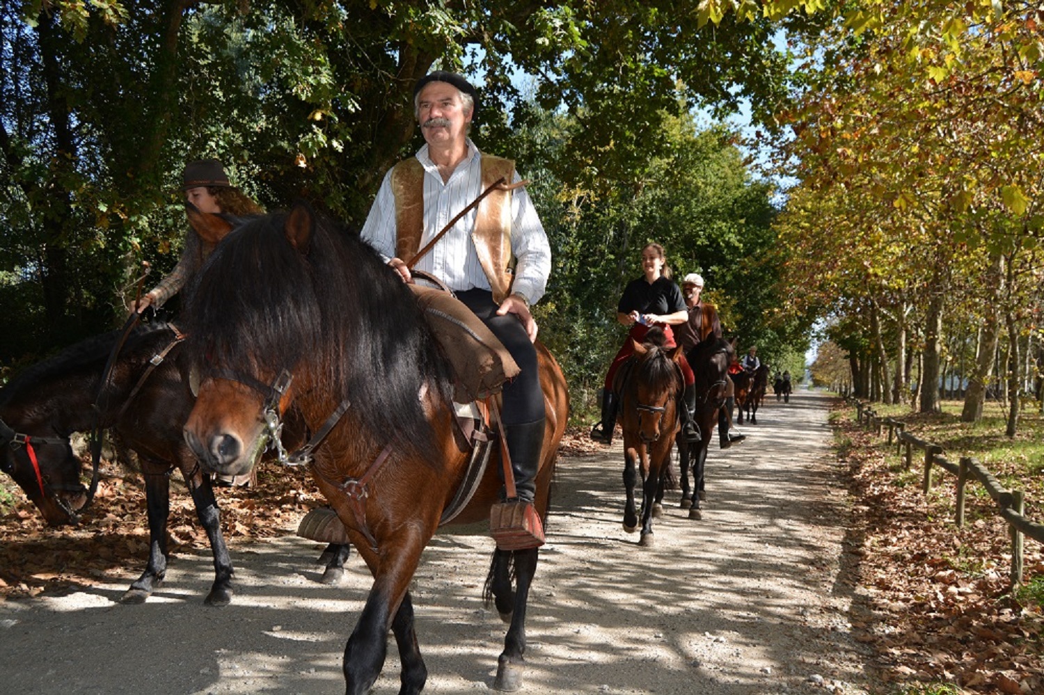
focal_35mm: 30
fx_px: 870
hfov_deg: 61.9
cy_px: 348
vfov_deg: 43.6
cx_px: 522
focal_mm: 20
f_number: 5.6
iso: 100
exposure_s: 1/200
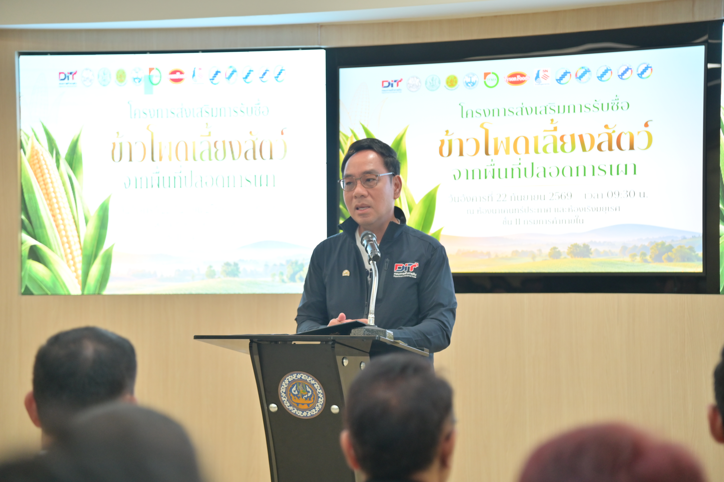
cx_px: 362
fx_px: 1970
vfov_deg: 13.9
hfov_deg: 20.8
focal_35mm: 98
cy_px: 241
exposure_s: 1/100
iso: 1250
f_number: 4
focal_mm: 98
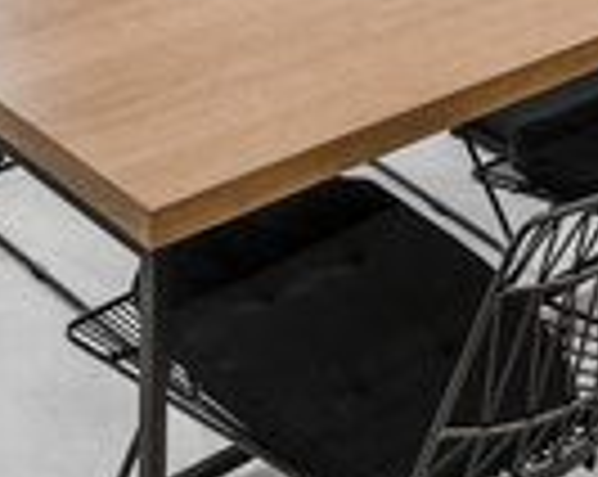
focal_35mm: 79
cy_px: -610
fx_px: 1396
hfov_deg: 22.3
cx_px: -121
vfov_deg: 14.3
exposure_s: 1/5
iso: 50
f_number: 8
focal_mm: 14
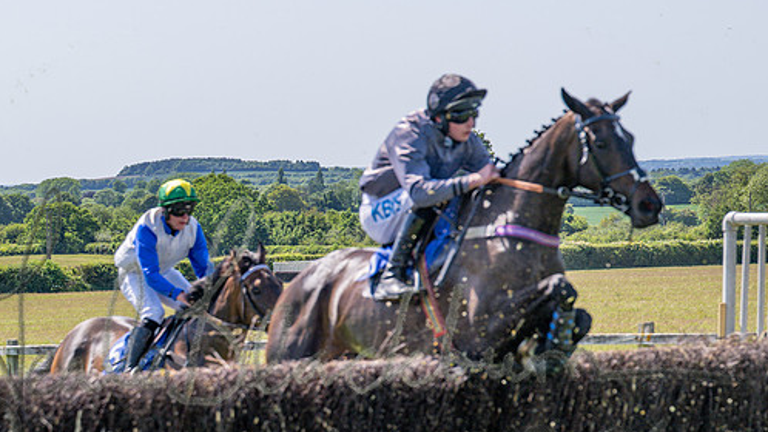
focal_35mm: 133
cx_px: 337
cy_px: 249
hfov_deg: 16.1
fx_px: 2708
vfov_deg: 9.1
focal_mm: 70
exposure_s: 1/2000
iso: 200
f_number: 4
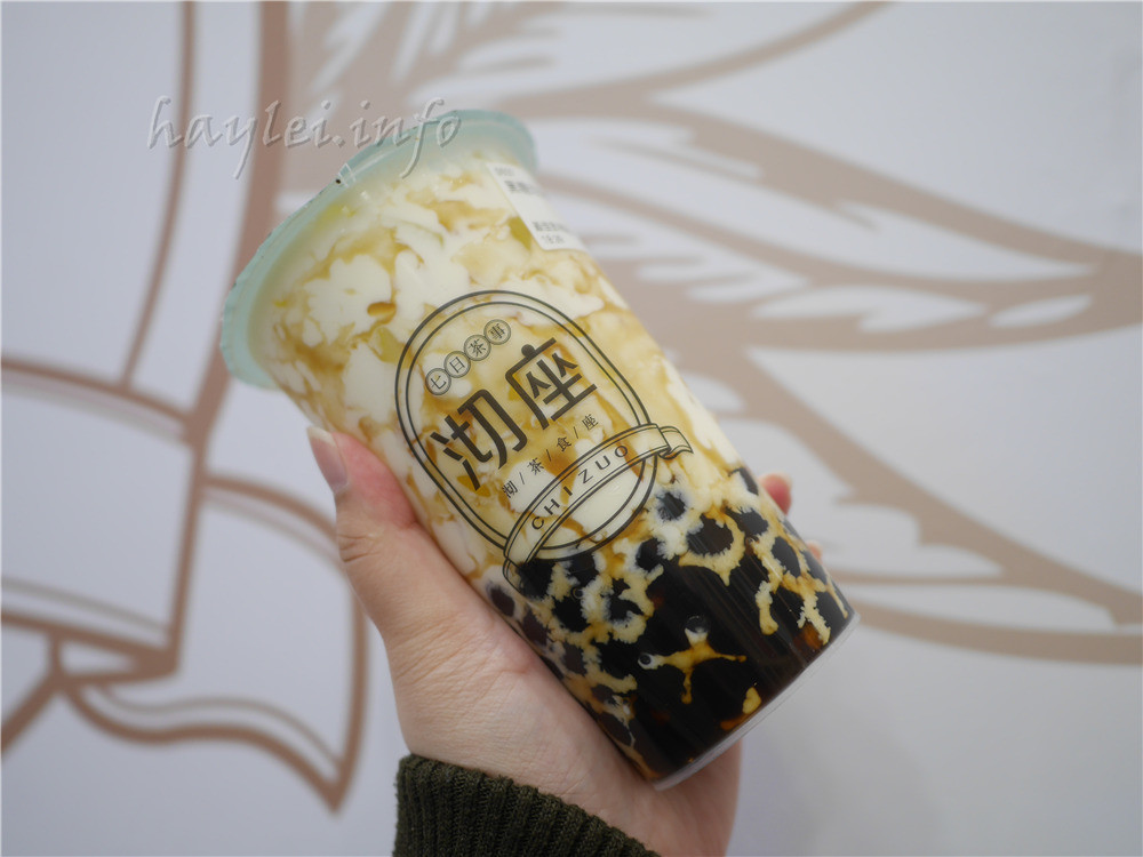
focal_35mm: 30
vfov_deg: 46.8
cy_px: 428
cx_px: 572
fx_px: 991
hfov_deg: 60.0
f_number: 1.8
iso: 200
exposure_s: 1/100
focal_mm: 15
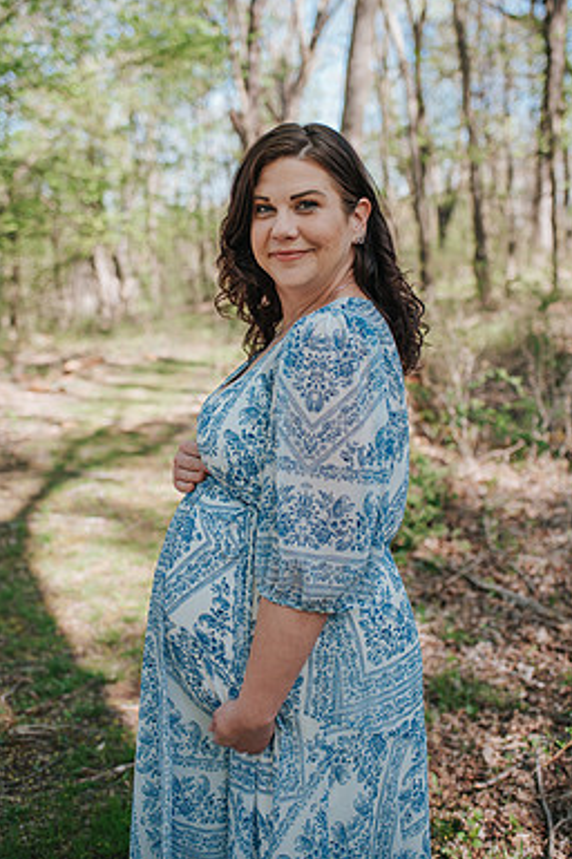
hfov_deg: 32.6
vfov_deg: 47.4
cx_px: 295
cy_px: 394
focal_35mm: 41
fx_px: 977
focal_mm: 35
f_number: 2.5
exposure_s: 1/1000
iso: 250
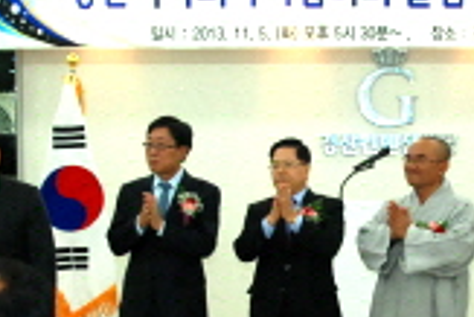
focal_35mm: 101
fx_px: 1331
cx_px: 390
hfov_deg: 19.9
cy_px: 250
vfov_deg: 13.5
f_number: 5
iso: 800
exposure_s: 1/60
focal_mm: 22
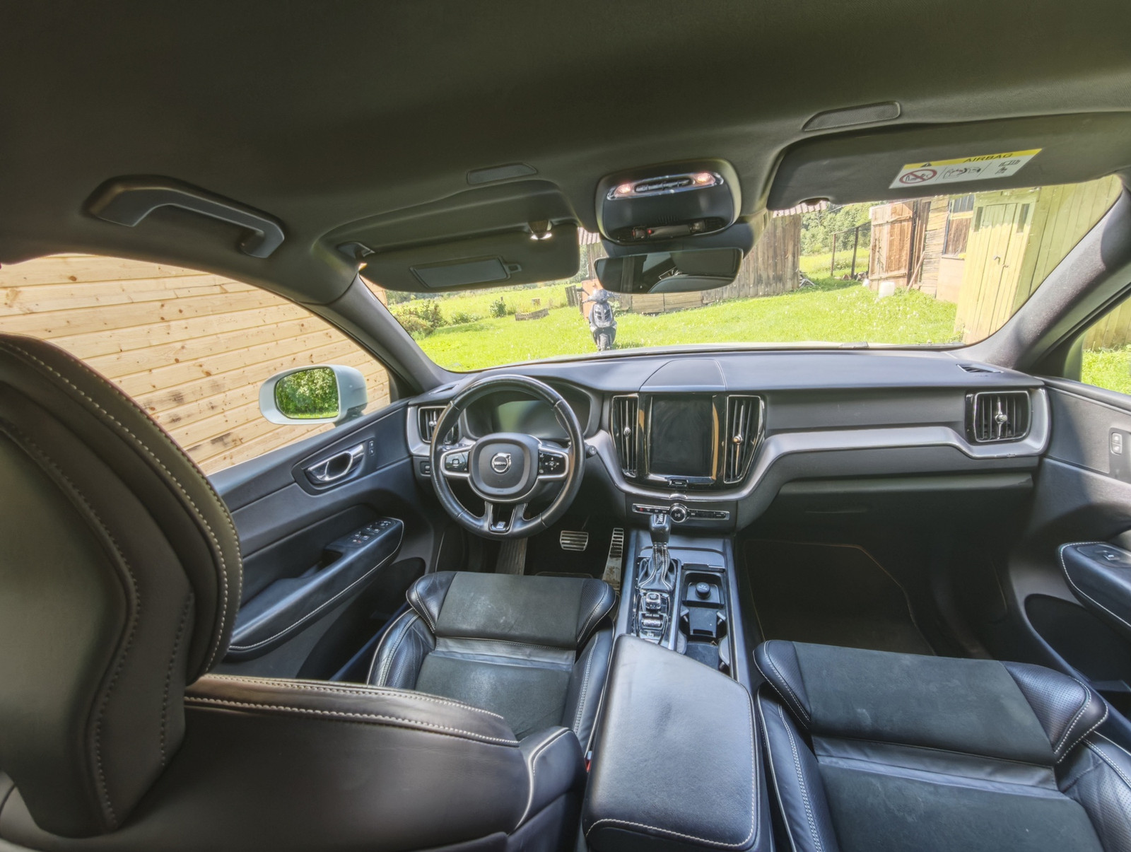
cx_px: 566
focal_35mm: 14
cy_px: 426
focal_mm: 2.16
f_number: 2.2
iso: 125
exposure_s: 1/52.3
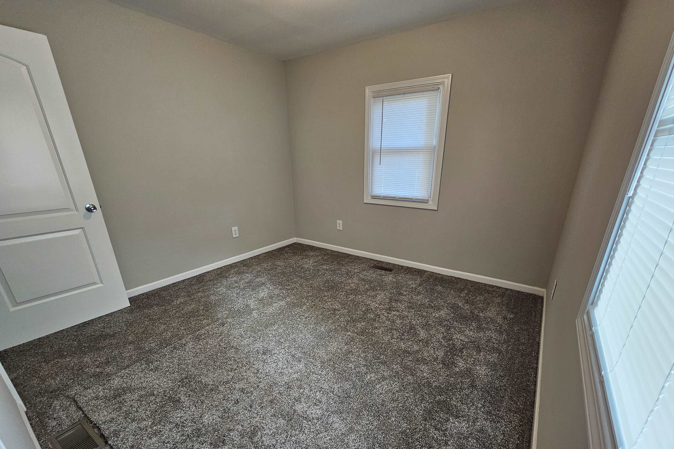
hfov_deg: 104.2
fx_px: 262
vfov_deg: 80.6
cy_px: 260
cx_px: 346
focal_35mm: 14
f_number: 2.2
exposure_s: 1/60
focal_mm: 2.2
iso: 200
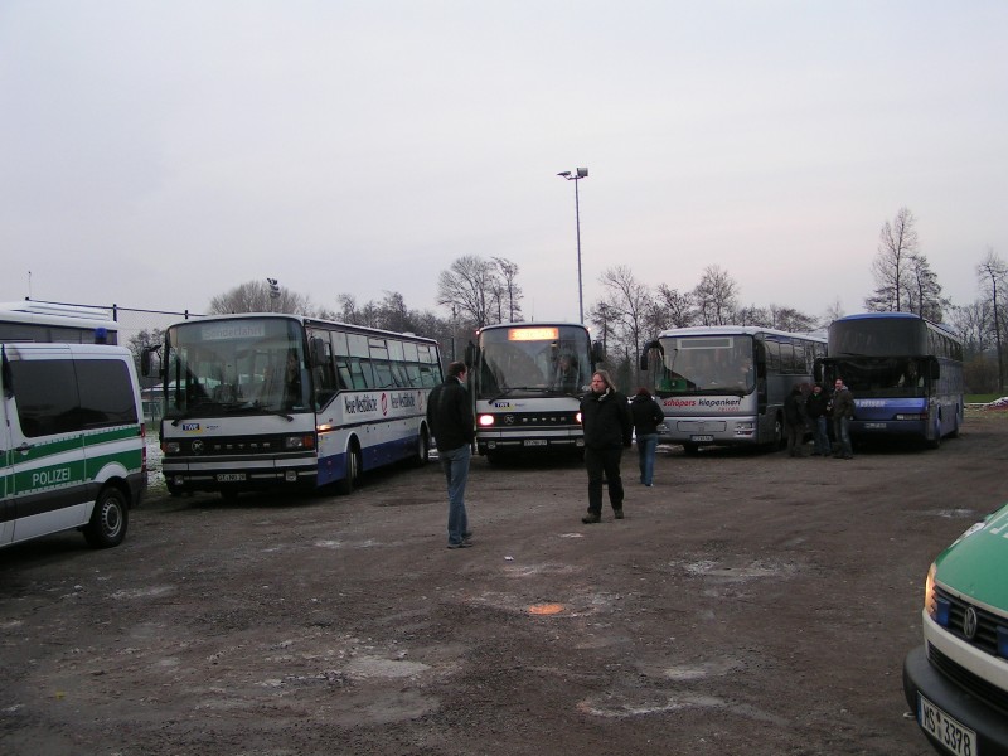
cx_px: 504
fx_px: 1107
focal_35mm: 38
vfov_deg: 37.7
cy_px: 378
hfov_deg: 49.0
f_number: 2.8
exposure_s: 1/60
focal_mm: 5.8
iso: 50
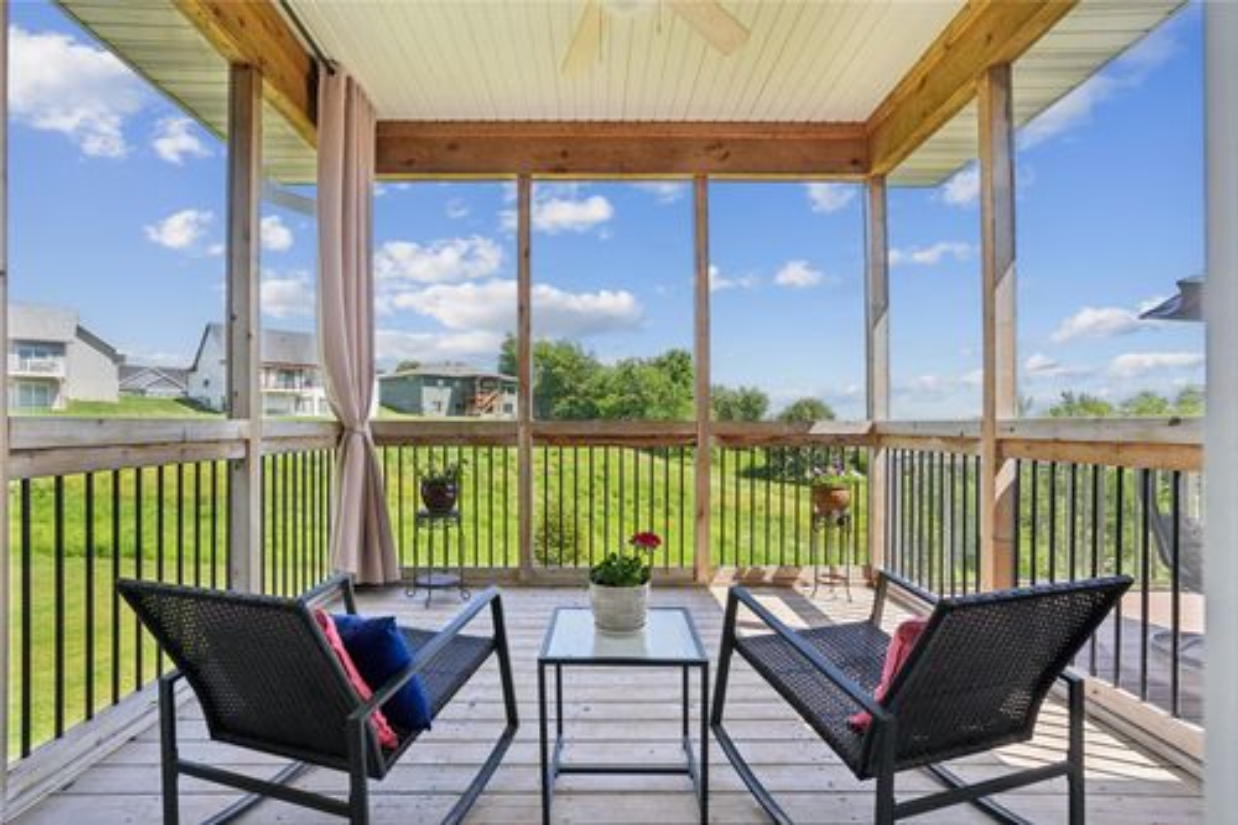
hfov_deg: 96.8
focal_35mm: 16
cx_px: 619
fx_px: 550
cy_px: 412
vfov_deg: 73.7
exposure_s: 1/1250
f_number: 8
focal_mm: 16
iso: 800
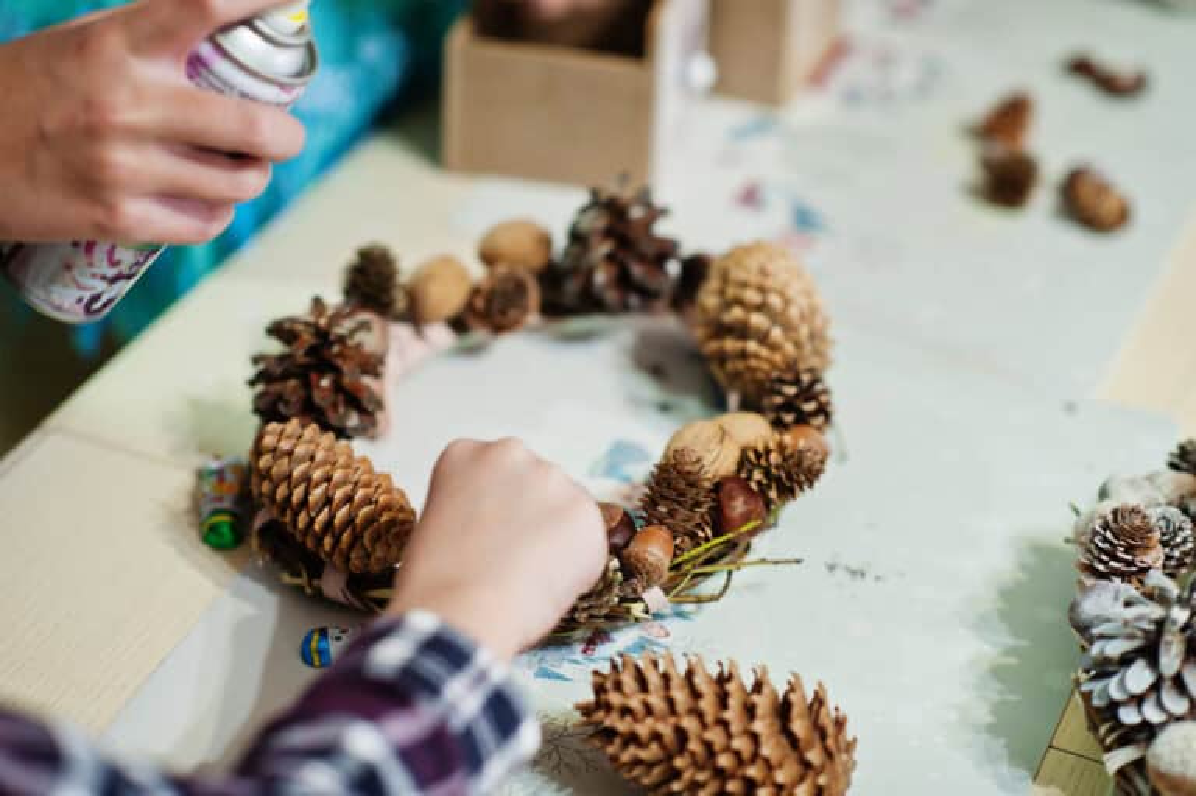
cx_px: 598
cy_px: 398
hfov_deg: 23.9
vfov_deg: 16.1
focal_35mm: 85
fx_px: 2822
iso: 500
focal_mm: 85
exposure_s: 1/50
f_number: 2.5
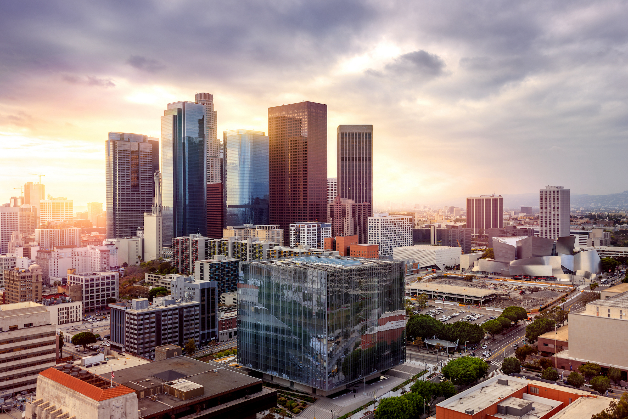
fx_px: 558
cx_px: 314
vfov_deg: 41.1
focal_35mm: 32
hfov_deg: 58.7
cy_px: 210
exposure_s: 1/100
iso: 80
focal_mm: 32
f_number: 8
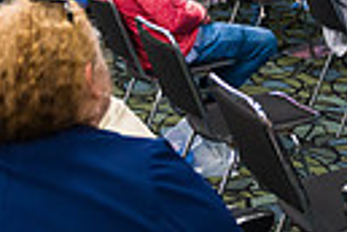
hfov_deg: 17.7
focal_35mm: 108
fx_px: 1041
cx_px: 449
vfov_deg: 12.2
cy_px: -89
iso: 3200
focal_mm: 24
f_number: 3.2
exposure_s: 1/400
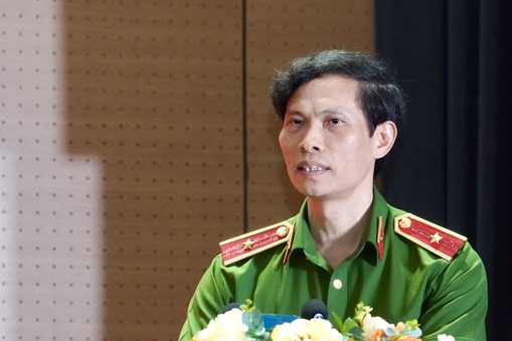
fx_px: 4293
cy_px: 200
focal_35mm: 302
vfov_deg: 4.5
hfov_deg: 6.8
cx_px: 290
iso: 8000
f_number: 9
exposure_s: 1/160
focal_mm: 240
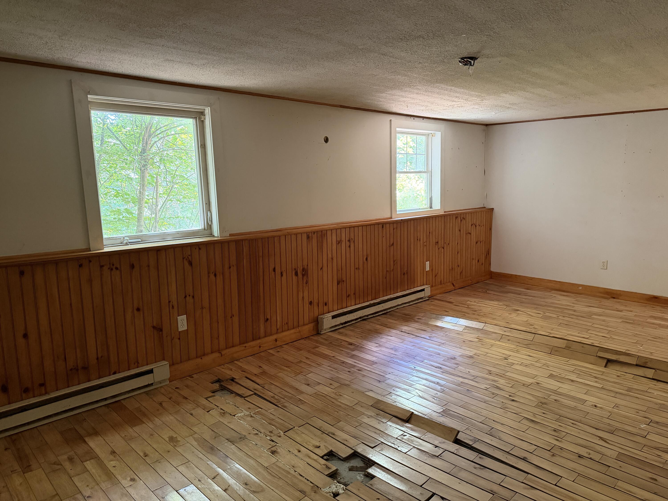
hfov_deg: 71.6
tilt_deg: -8.8
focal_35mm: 24
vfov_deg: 56.8
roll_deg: +1.3
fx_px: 463
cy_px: 250
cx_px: 334
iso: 640
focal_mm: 6.76
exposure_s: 1/60
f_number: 1.78
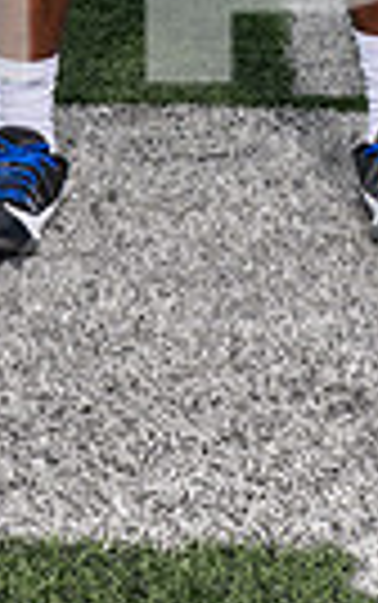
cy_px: -369
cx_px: 104
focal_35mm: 181
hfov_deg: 7.3
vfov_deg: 11.0
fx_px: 2977
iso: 160
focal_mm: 53
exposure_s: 1/250
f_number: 11
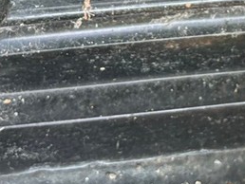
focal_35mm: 145
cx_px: 227
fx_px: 1027
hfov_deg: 13.5
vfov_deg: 9.4
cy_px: -218
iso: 50
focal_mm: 5.96
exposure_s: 1/172
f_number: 1.6
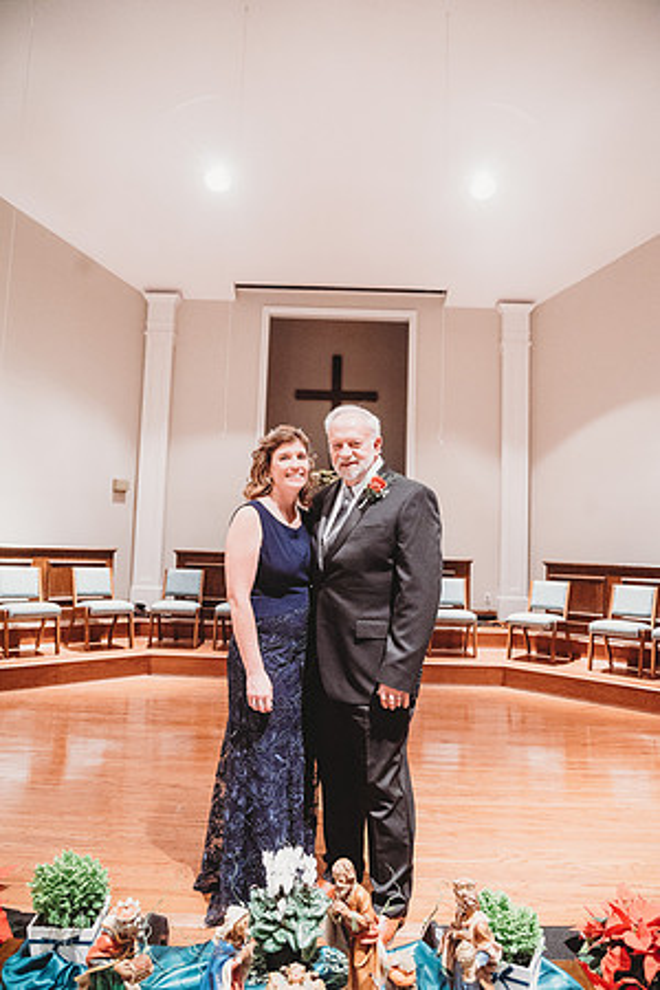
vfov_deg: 73.7
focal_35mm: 24
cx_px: 330
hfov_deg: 53.1
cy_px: 495
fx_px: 660
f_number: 4
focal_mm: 24
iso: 6400
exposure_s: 1/200
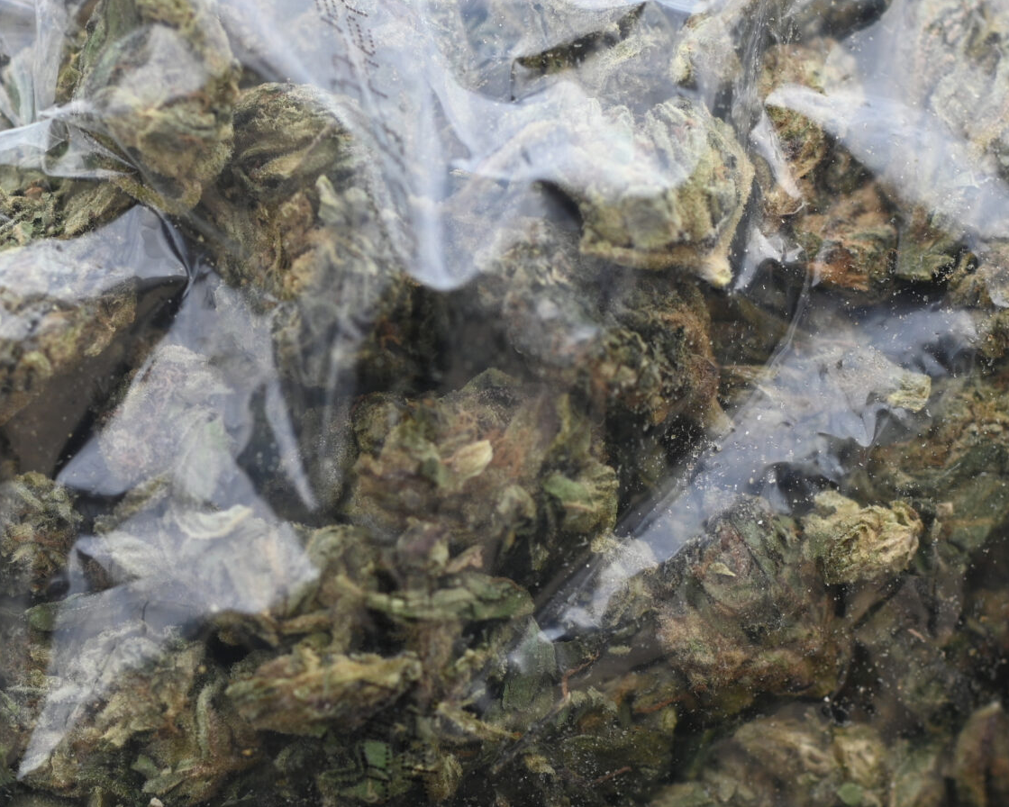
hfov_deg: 25.3
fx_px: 2240
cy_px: 459
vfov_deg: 20.4
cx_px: 369
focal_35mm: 75
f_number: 3.5
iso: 250
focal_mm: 35
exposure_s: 1/1000
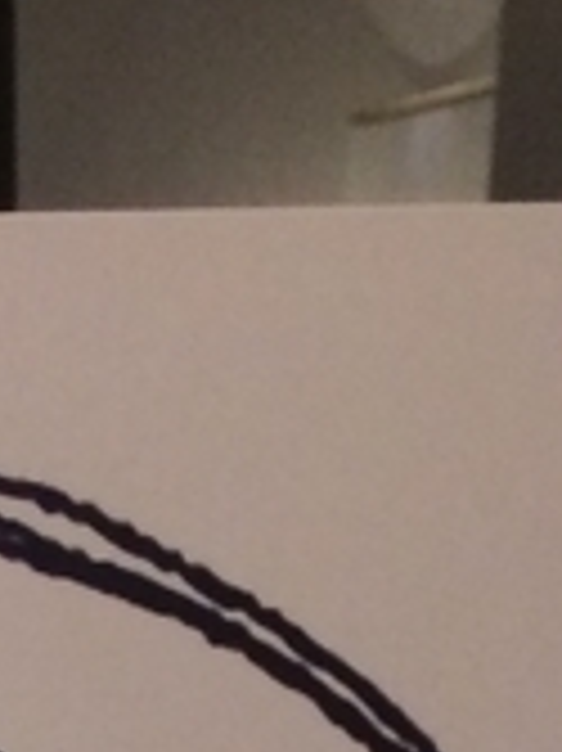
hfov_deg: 8.1
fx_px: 3858
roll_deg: +1.1
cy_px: 2022
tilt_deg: -25.9
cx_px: -369
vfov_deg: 9.4
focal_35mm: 178
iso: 100
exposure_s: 1/30
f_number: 2.2
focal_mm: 4.15
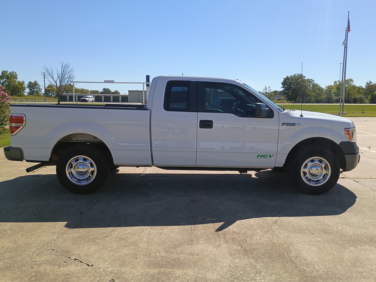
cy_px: 141
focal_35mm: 29
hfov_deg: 61.7
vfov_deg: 48.2
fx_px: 315
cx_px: 188
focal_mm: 4.27
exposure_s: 1/1634
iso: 108
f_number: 1.8
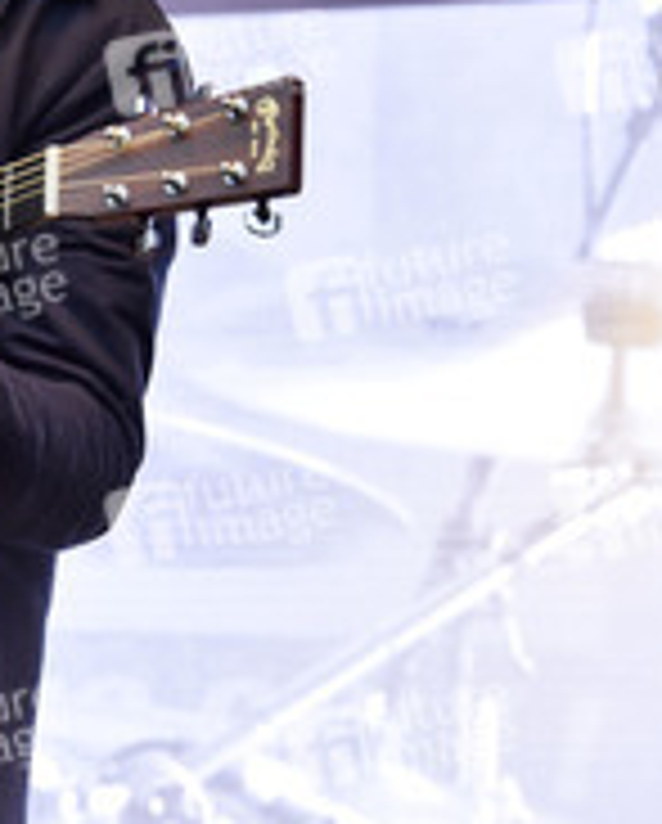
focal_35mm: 226
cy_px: 176
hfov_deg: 6.8
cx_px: -169
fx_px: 5521
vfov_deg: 8.5
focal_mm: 98
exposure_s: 1/160
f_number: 7.1
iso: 2500
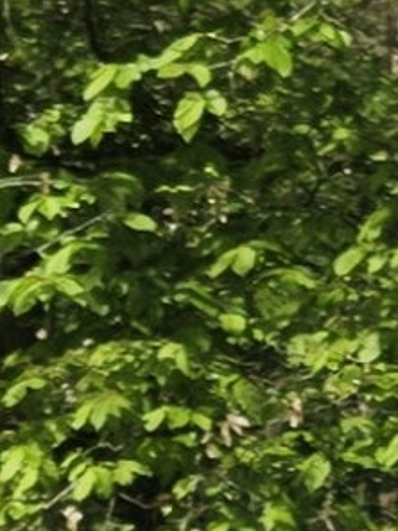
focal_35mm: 166
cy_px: 1458
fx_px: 2545
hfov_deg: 8.4
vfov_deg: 9.8
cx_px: 832
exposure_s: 1/2500
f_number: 1.8
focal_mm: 5.4
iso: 25
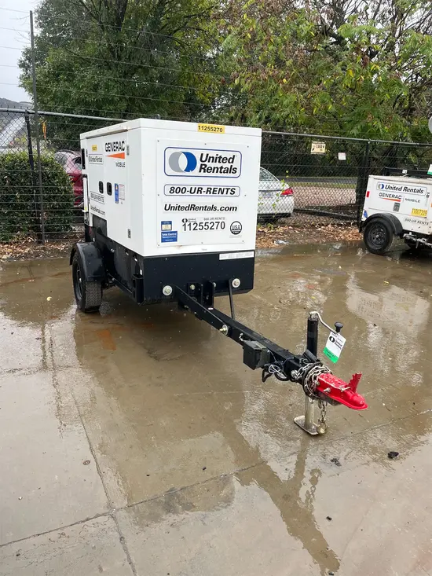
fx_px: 433
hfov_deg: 53.1
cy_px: 288
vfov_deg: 67.3
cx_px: 216
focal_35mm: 26
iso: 50
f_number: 1.6
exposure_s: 1/527
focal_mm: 5.1
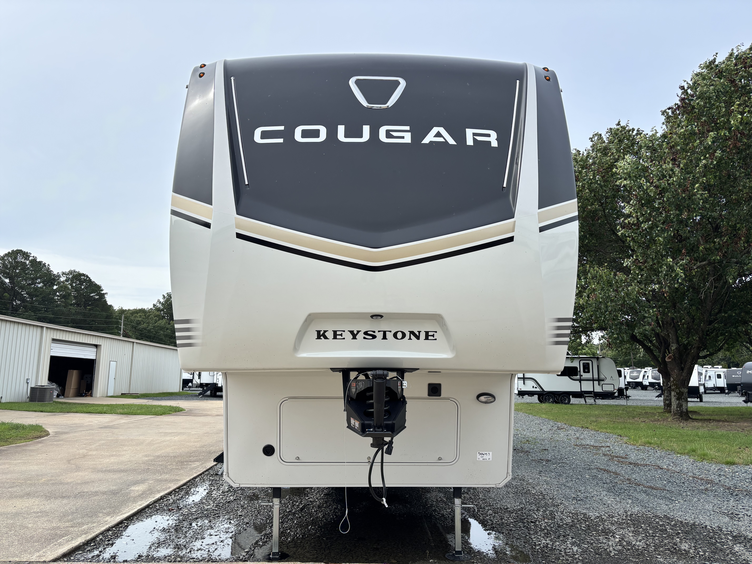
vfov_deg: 53.1
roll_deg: -0.7
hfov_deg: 67.3
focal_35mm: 26
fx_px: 565
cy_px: 282
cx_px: 376
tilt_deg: +9.6
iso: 50
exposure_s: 1/2242
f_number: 1.6
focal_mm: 5.96
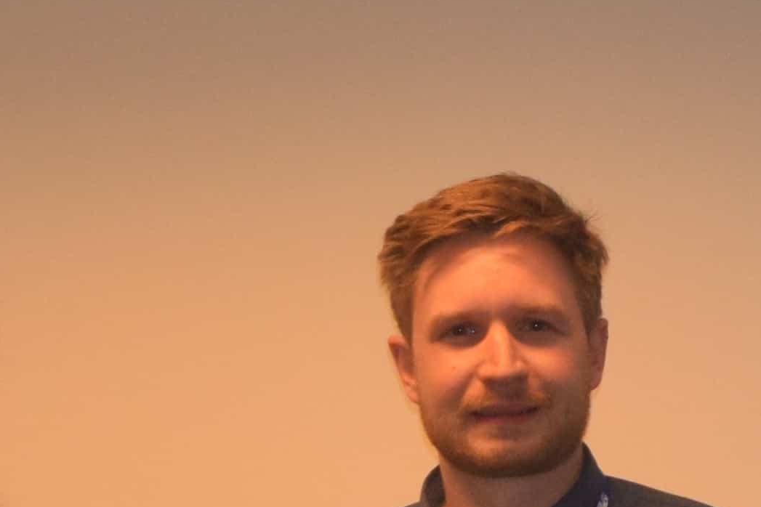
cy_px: 750
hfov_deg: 9.5
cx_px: 39
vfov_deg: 6.3
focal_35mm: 215
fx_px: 4542
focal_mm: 25
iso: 800
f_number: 5
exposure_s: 1/100
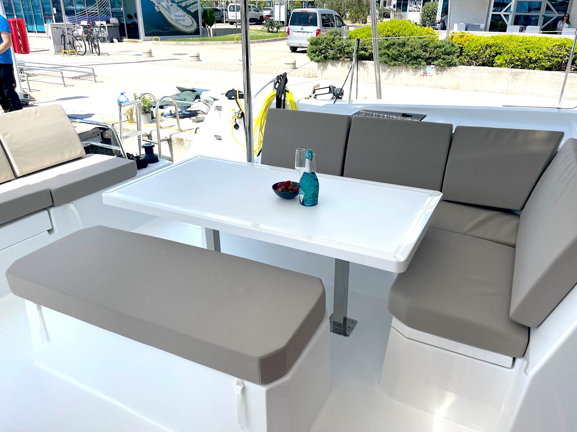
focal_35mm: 25
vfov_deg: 54.9
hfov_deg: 69.4
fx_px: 417
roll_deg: -1.1
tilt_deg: -25.1
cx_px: 288
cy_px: 216
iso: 32
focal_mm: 5.1
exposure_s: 1/3559
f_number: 1.6
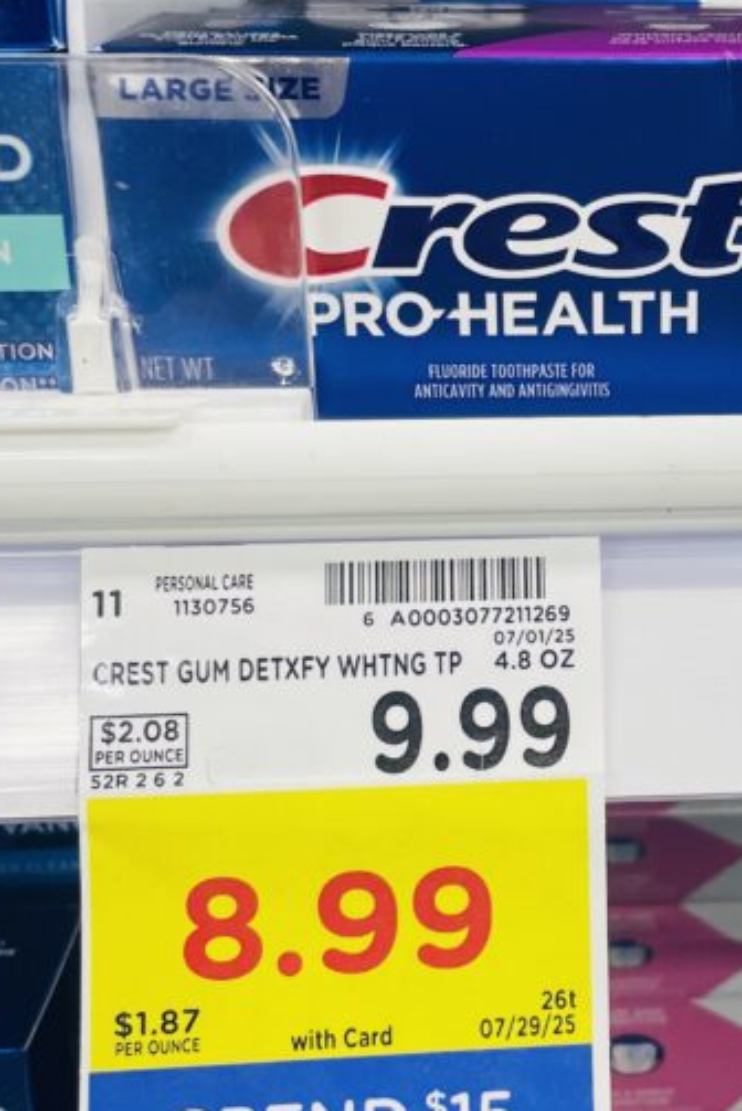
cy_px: 517
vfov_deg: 36.2
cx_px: 678
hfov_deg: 23.9
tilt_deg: -19.2
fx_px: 1698
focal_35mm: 55
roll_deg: -0.3
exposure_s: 1/120
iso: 100
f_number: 1.6
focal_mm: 4.2
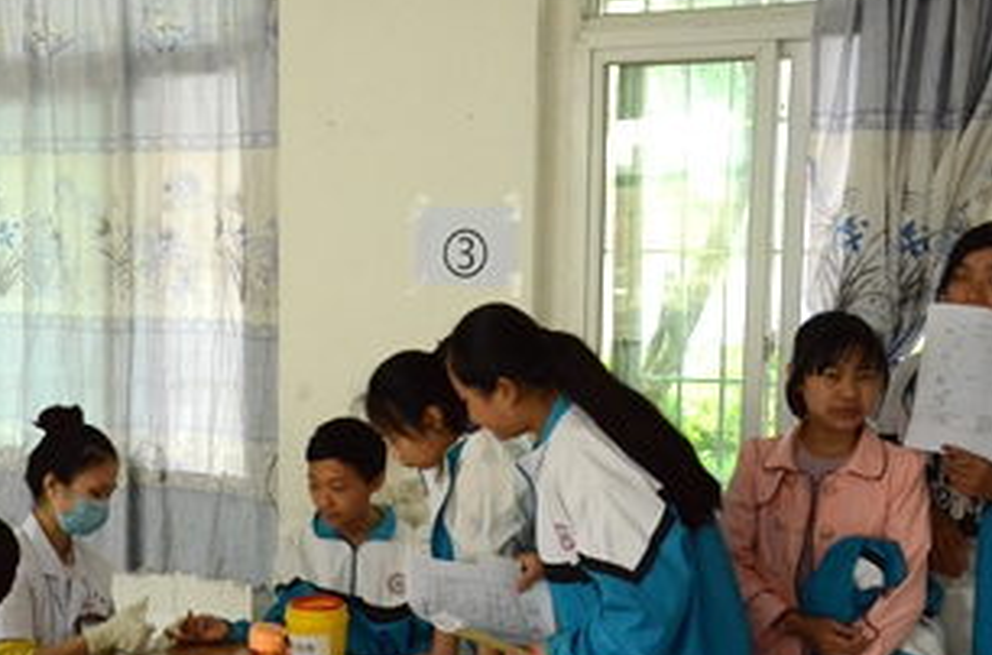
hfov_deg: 36.3
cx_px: 272
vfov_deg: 24.8
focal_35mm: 54
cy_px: 433
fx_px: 1483
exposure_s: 1/500
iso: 5000
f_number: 5.6
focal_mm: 22
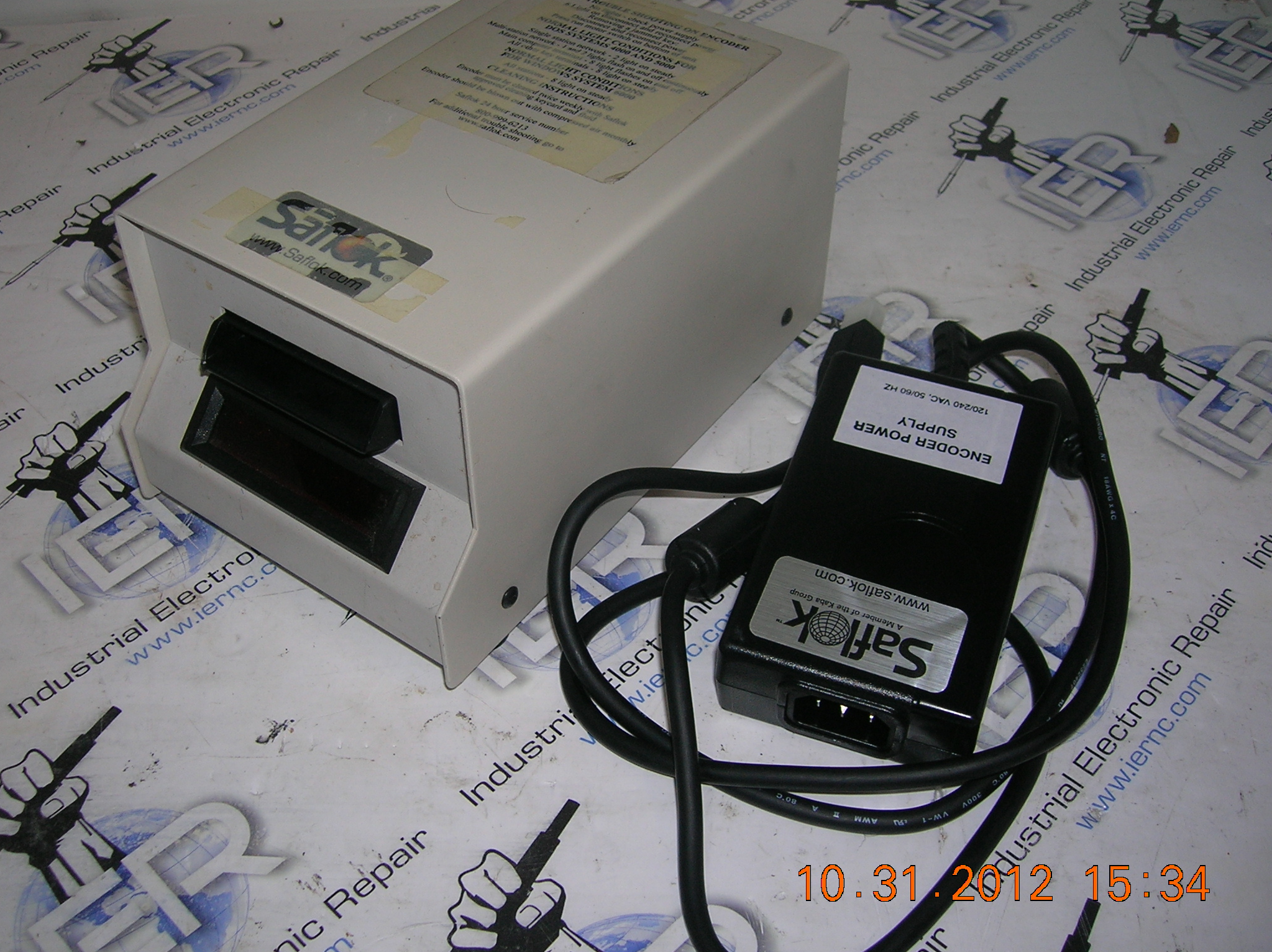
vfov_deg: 37.7
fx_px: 1395
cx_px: 590
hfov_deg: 49.0
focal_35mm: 38
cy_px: 462
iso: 50
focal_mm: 5.7
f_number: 2.9
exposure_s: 1/60.1
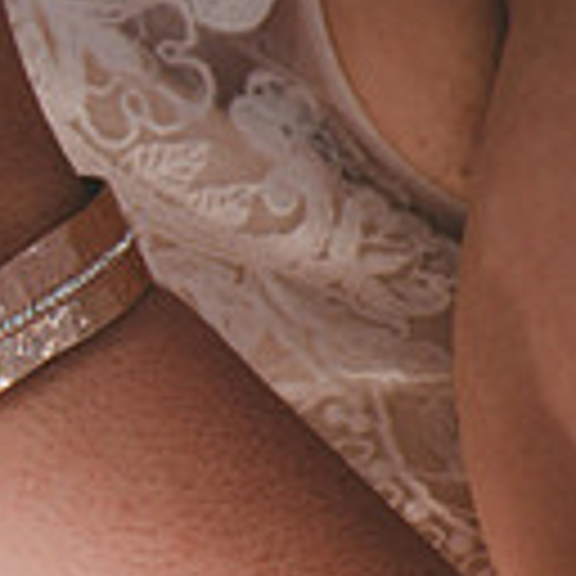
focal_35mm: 1728
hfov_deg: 1.0
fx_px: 32531
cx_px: -549
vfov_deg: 1.0
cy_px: 209
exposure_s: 1/125
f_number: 6.3
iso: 320
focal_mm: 300
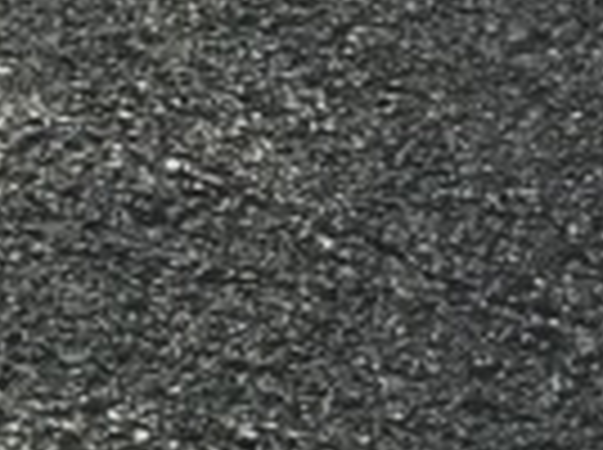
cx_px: -1544
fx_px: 3860
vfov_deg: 6.2
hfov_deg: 7.3
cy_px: -882
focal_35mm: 222
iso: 25
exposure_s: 1/986
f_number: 2.2
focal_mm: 4.15
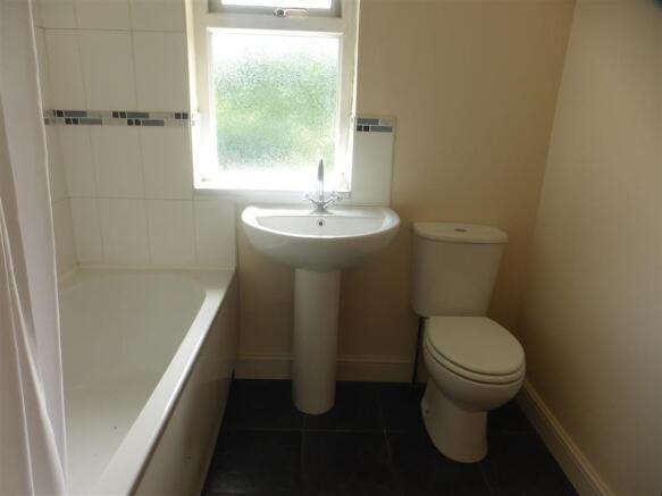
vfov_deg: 56.8
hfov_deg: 71.6
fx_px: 459
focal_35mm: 24
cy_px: 248
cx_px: 331
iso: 200
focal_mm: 4.3
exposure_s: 1/100
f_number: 4
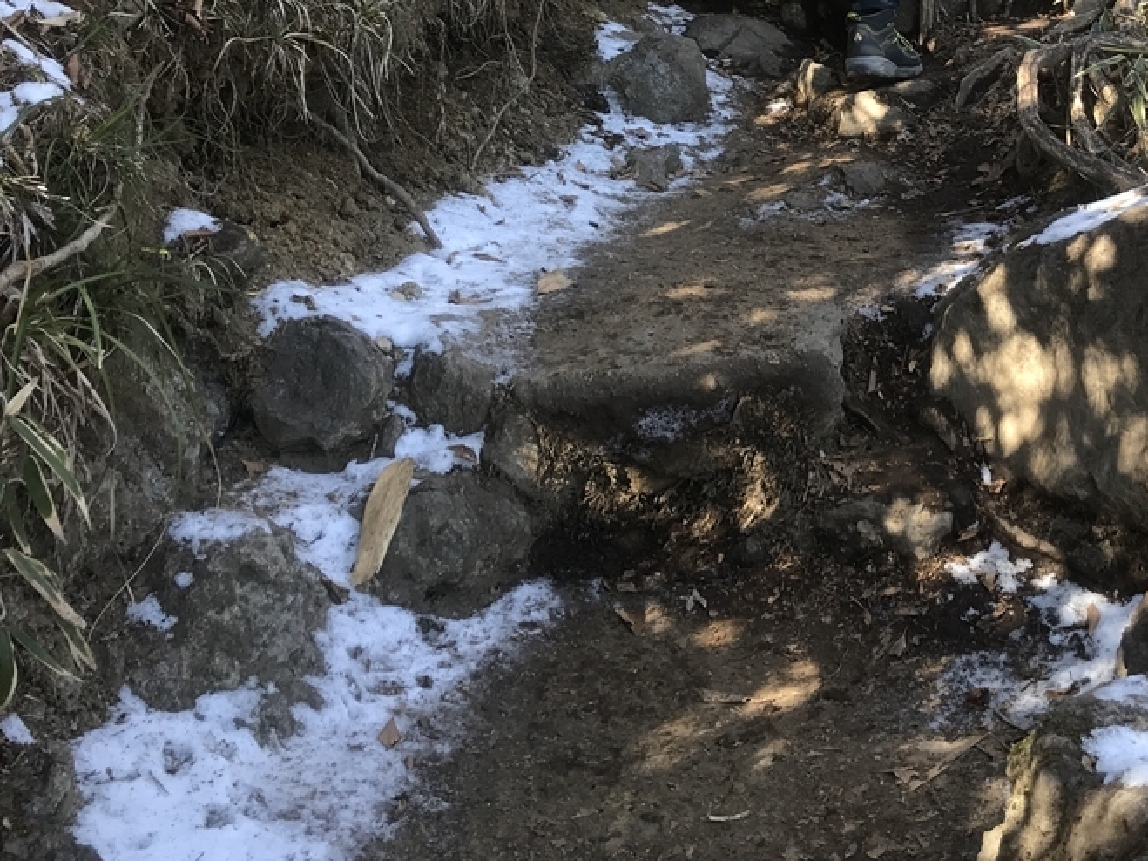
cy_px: 145
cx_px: 855
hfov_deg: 36.6
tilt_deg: -1.5
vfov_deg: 27.8
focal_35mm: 51
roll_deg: +3.5
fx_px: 1691
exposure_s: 1/140
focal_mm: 3.99
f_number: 1.8
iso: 20
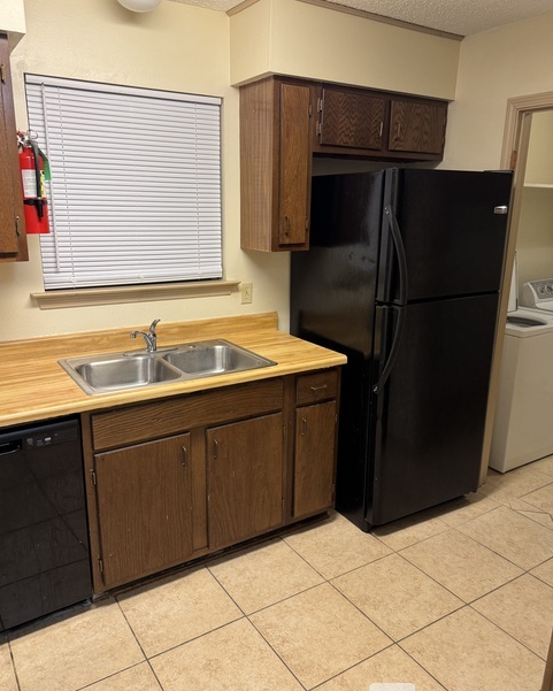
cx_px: 268
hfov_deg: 54.9
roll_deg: -1.7
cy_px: 346
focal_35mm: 26
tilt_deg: -15.4
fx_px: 532
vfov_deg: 66.0
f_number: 1.78
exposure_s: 1/60
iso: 160
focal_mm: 6.76
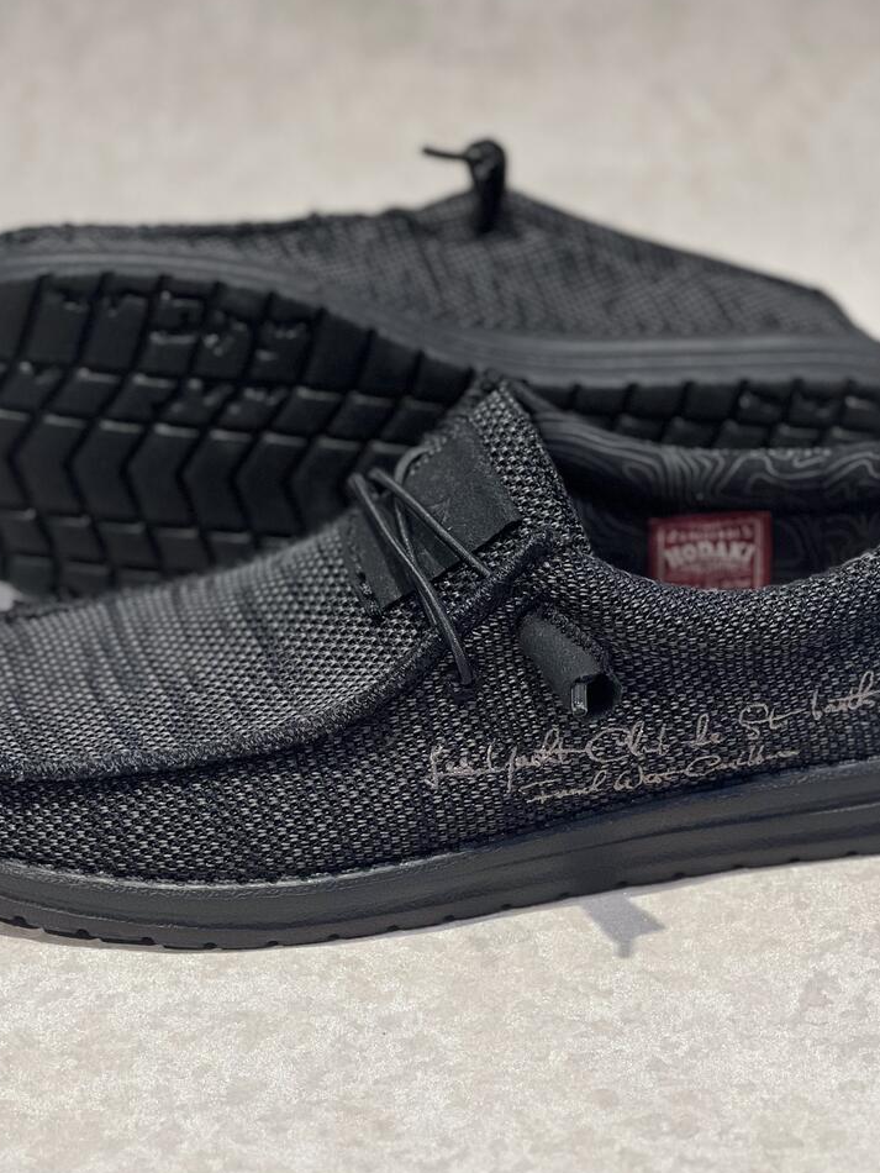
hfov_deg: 13.7
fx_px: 3659
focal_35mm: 108
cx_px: 420
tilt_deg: -26.2
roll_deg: +0.9
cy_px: 748
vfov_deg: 18.2
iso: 100
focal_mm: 9
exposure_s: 1/100
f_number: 2.8
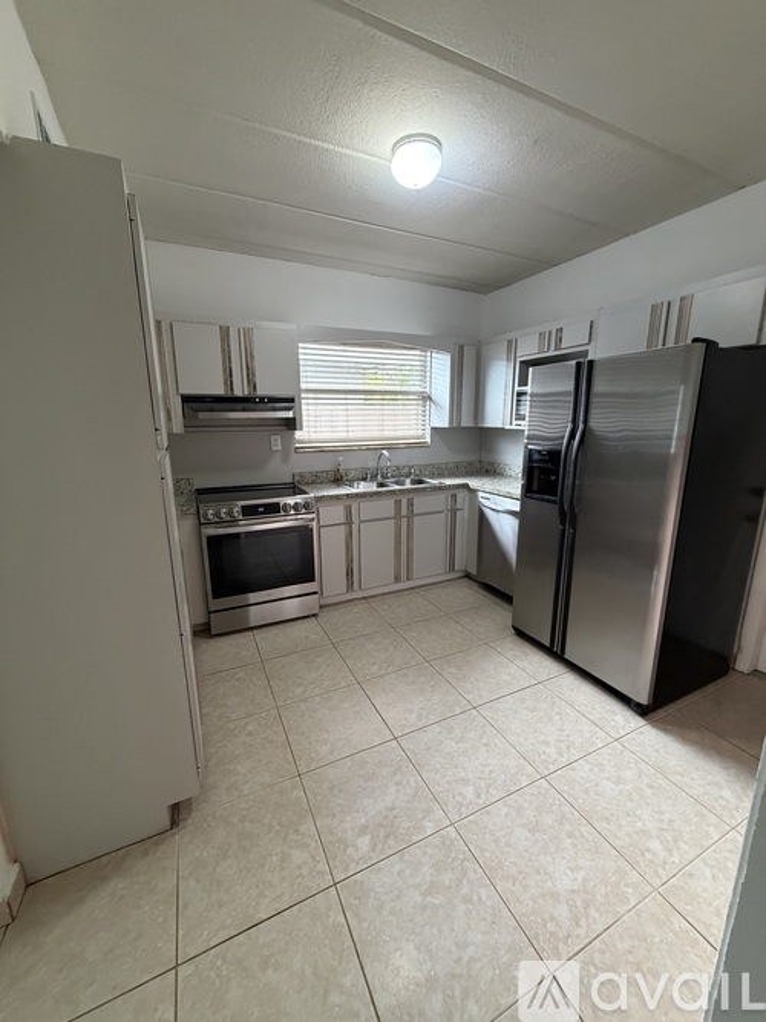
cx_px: 383
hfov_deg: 85.7
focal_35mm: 14
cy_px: 511
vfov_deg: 102.1
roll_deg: +0.4
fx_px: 413
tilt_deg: -13.0
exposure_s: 1/60
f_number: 2.2
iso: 400
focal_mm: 2.22
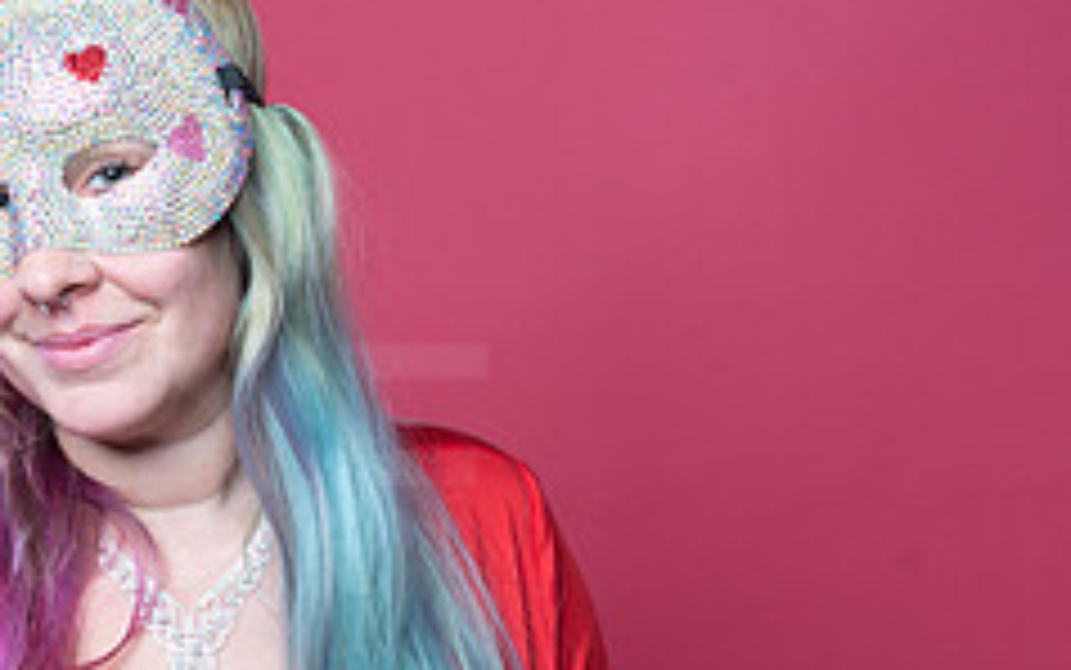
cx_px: -153
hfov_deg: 22.3
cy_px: 470
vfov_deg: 15.0
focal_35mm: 87
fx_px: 2541
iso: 100
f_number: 8
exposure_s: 1/160
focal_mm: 35
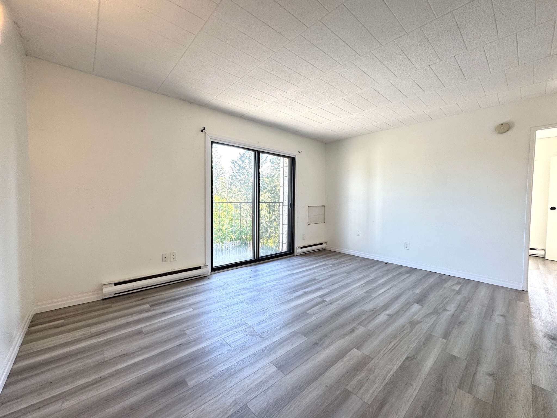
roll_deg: -0.5
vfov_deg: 85.7
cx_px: 278
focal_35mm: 14
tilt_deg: -1.3
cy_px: 209
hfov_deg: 102.1
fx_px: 225
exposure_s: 1/120
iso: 160
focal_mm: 2.22
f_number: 2.2
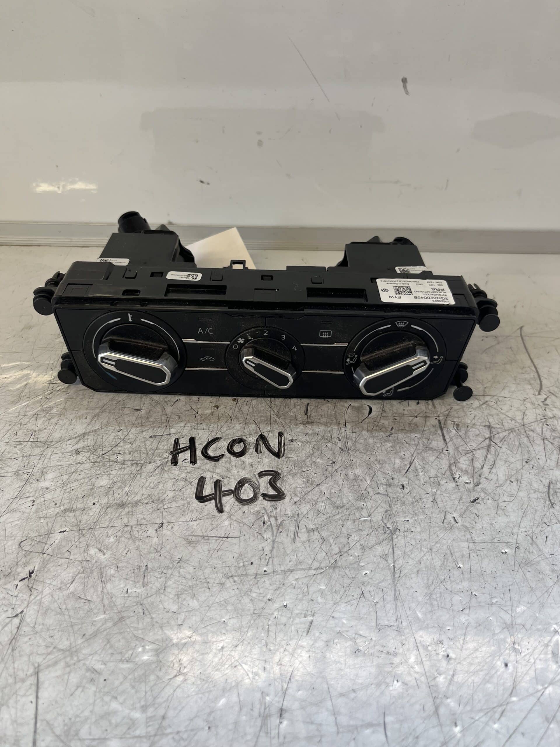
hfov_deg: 53.1
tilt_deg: -37.2
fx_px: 561
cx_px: 280
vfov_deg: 67.3
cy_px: 374
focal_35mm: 26
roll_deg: -0.5
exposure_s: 1/122
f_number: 1.6
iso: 64
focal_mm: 5.1
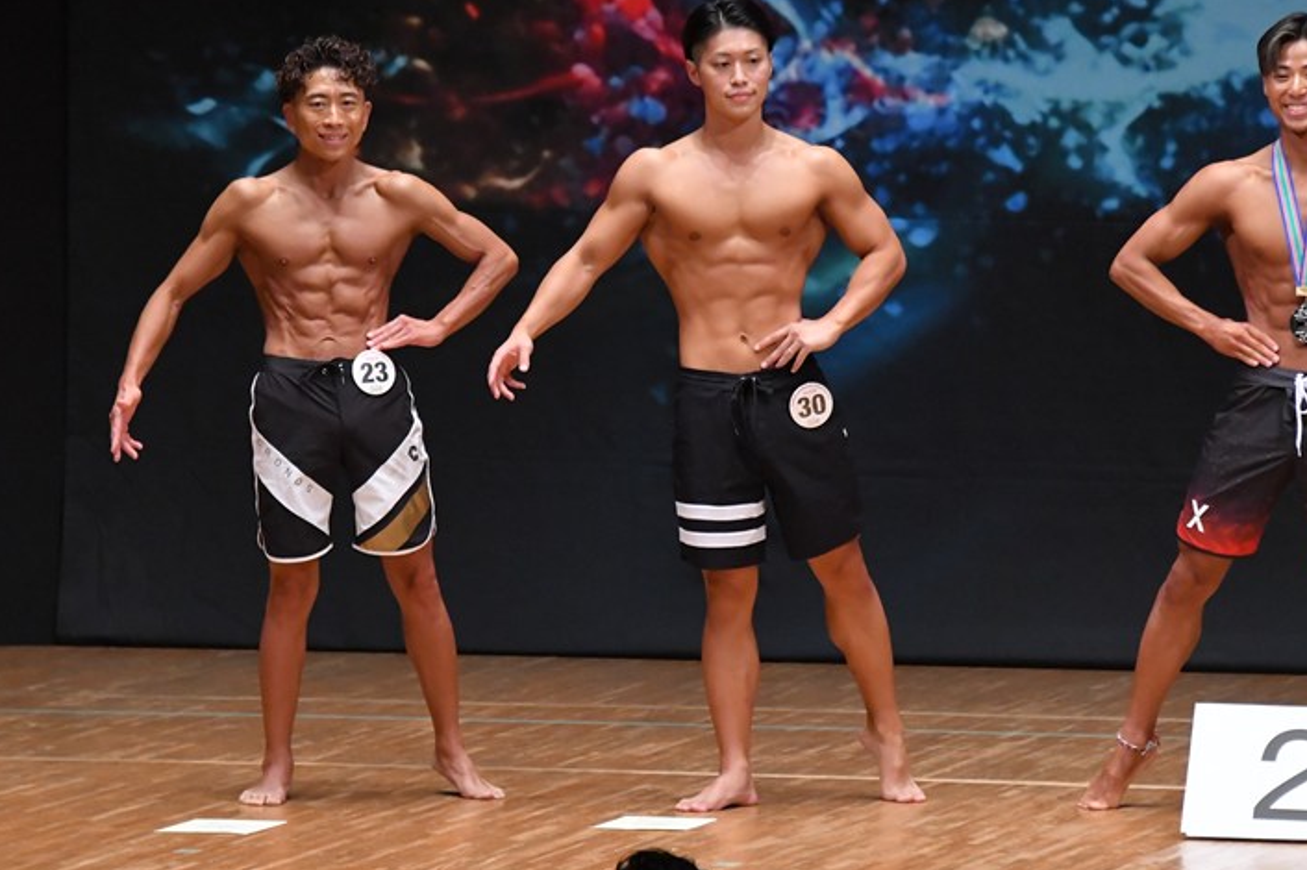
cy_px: 439
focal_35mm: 313
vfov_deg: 4.4
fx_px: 11358
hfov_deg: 6.6
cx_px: 619
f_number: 5.6
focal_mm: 190
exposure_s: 1/400
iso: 6400
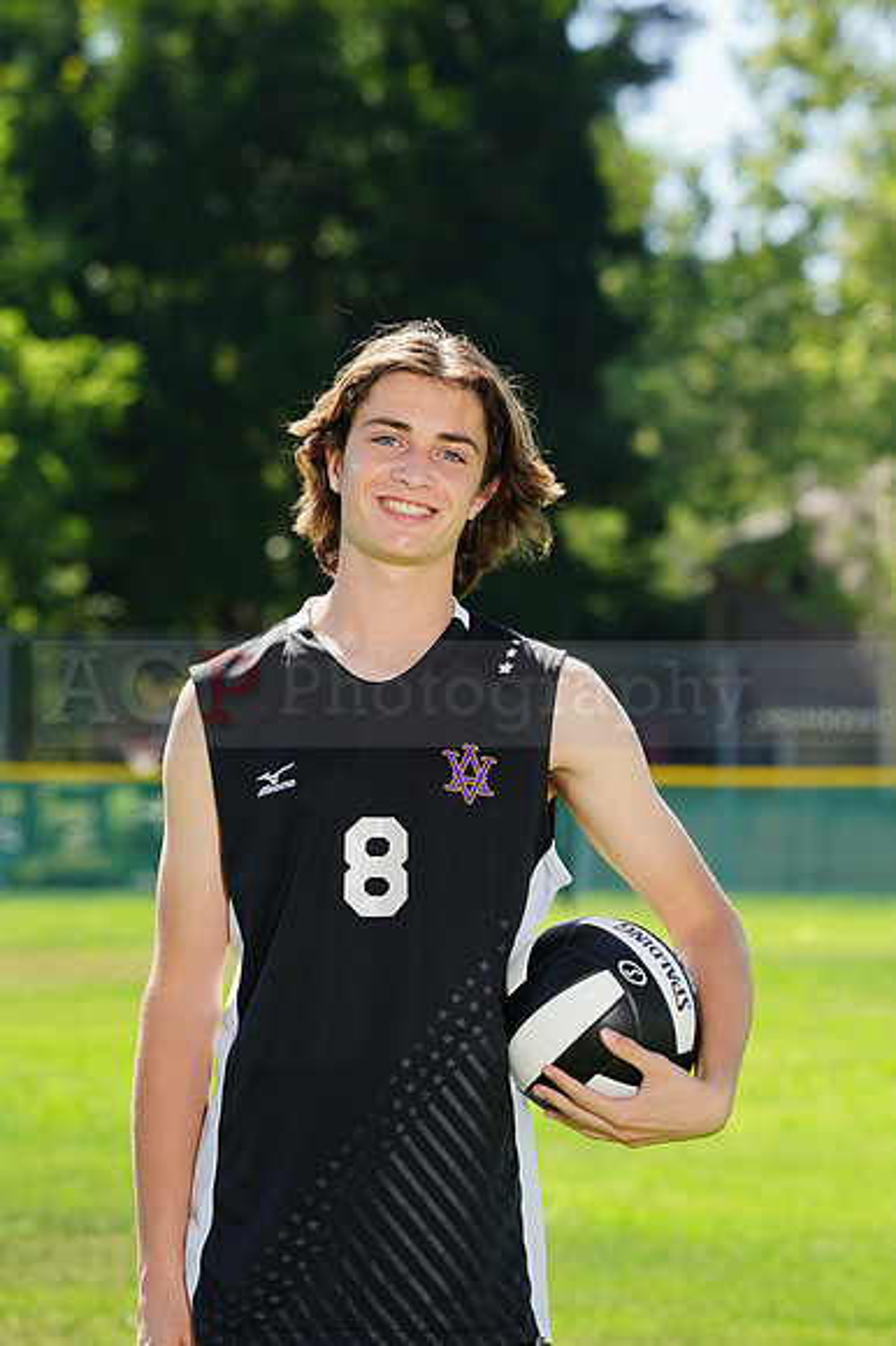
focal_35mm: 256
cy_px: 673
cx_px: 448
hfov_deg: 5.4
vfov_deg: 8.0
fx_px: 9568
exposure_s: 1/200
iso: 200
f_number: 10
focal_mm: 256
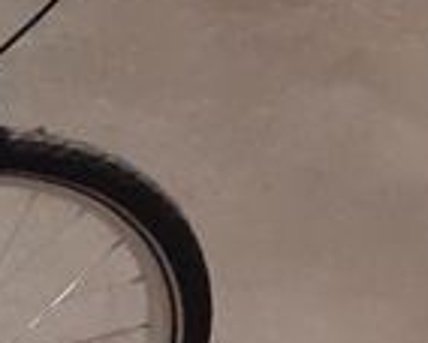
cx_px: -913
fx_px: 2347
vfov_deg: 8.4
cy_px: 193
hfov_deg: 8.5
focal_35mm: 185
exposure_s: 1/25
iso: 320
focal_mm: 3.6
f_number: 1.9
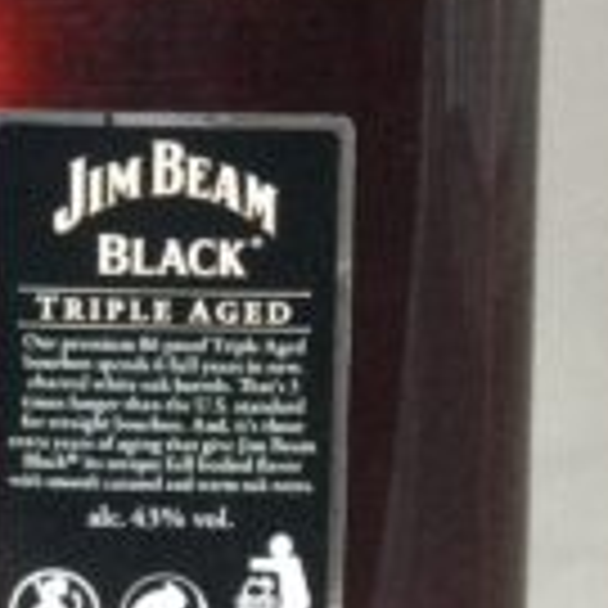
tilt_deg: -10.9
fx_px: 2583
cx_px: 243
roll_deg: +0.3
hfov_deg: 13.4
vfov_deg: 13.3
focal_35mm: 130
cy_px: 41
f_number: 2.4
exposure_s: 1/25
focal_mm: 3.3
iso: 200
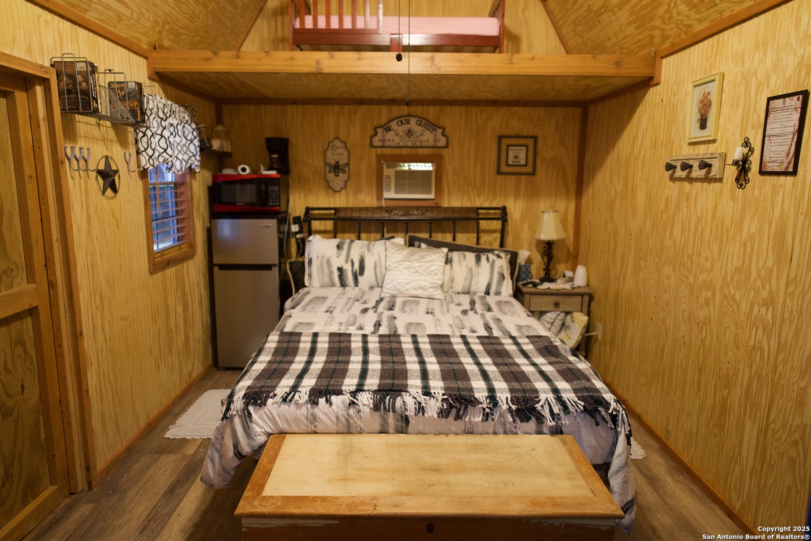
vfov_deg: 53.1
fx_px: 541
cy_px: 270
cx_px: 406
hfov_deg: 73.7
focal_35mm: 24
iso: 2500
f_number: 2
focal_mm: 24
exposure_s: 1/160
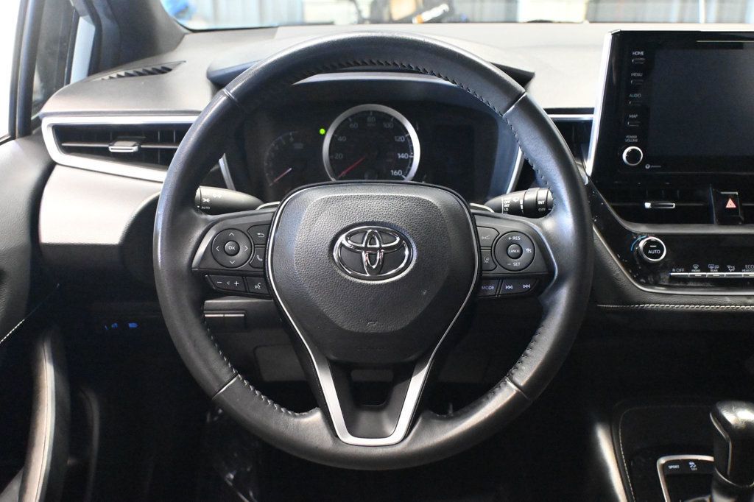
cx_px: 377
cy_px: 251
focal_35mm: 37
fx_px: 769
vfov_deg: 36.1
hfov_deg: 52.2
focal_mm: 24.5
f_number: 4.2
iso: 12800
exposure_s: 1/40
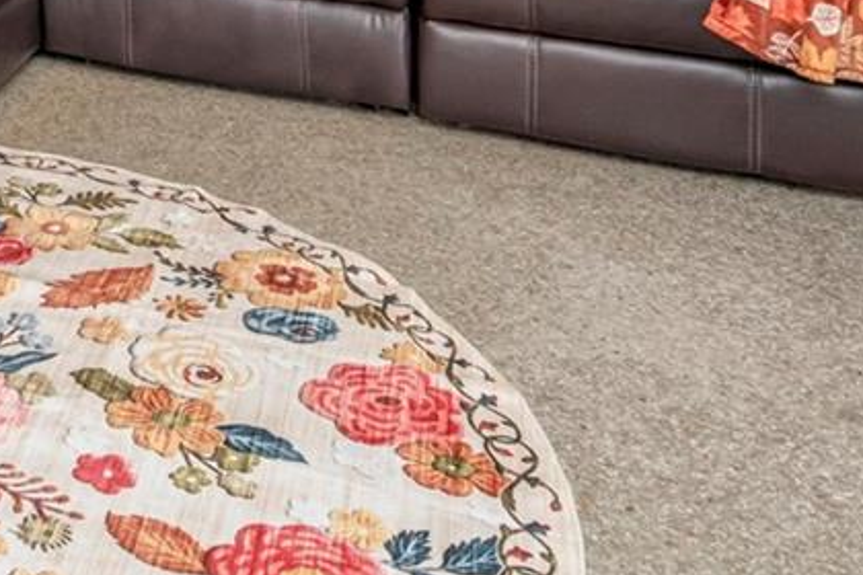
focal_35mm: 61
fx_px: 1462
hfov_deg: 28.1
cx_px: -210
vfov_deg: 17.7
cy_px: -478
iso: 1250
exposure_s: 1/60
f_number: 6.7
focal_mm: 16
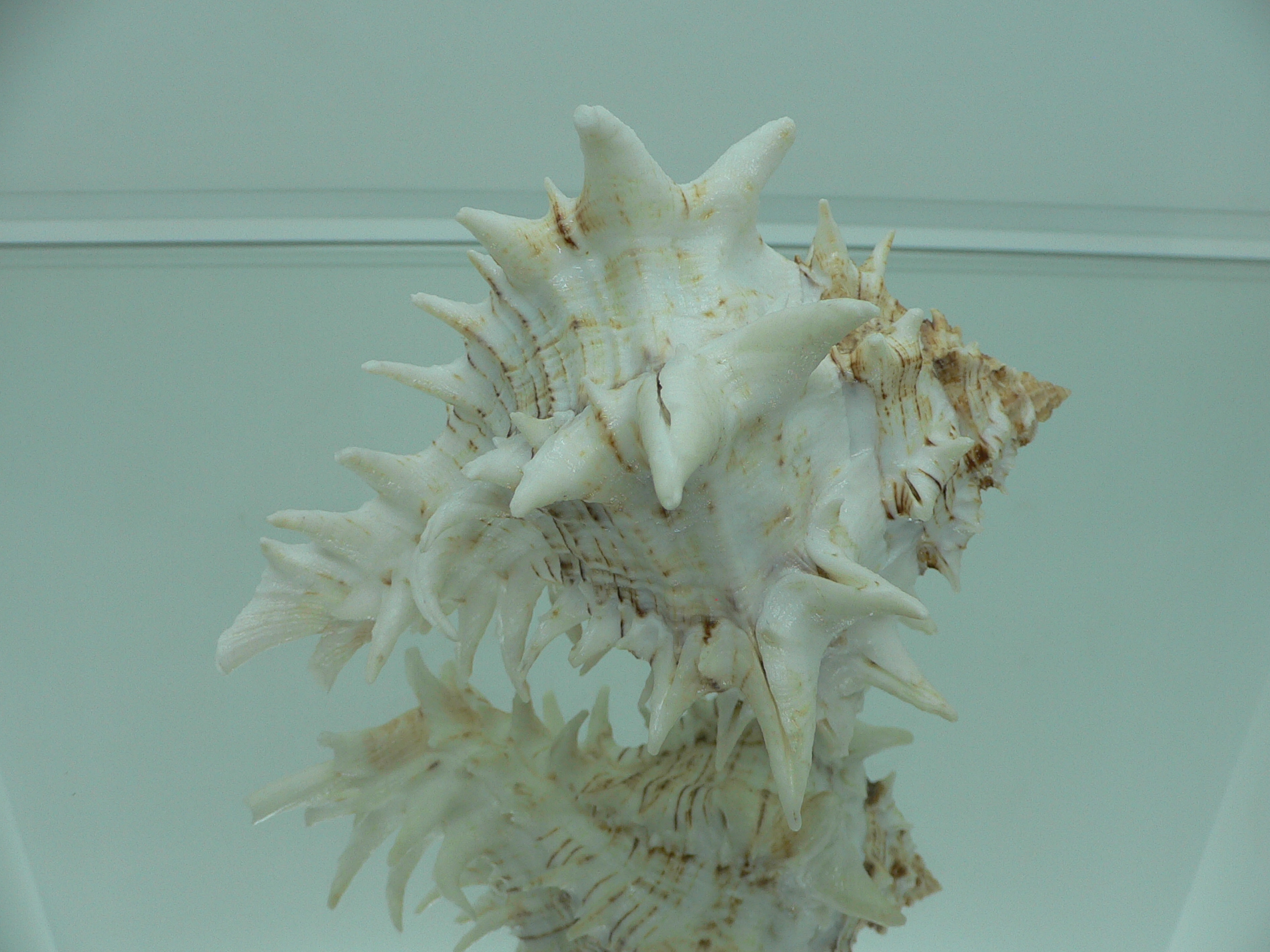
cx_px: 641
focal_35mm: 37
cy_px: 501
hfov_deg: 50.1
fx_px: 1357
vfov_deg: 38.7
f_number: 2.8
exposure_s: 1/80
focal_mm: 4.6
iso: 80
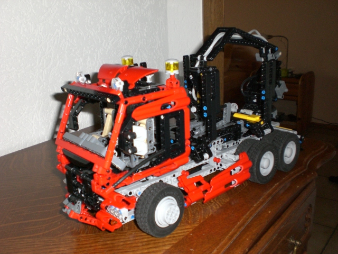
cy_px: 127
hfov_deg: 49.0
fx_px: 371
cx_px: 169
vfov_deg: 37.7
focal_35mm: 38
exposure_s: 1/60
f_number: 3.1
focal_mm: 6.3
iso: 200
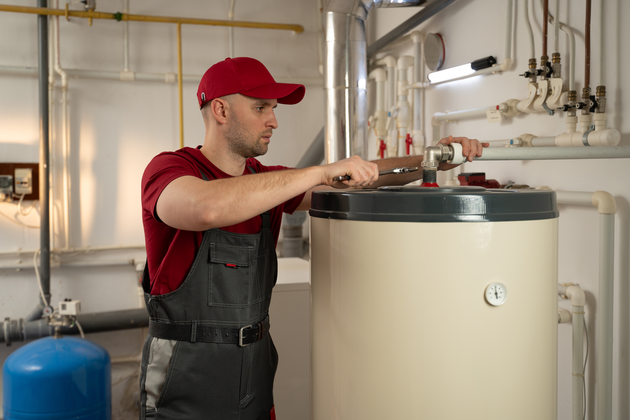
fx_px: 752
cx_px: 315
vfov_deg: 31.2
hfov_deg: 45.4
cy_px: 210
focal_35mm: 43
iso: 160
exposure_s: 1/50
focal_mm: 43
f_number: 3.2
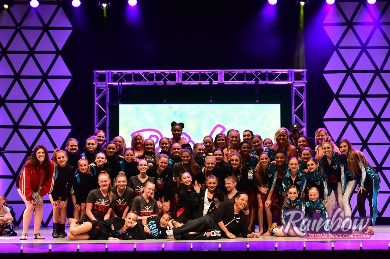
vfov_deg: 16.6
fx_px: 888
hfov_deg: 24.8
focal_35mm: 82
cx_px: 195
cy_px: 130
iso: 4000
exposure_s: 1/640
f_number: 4
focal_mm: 82
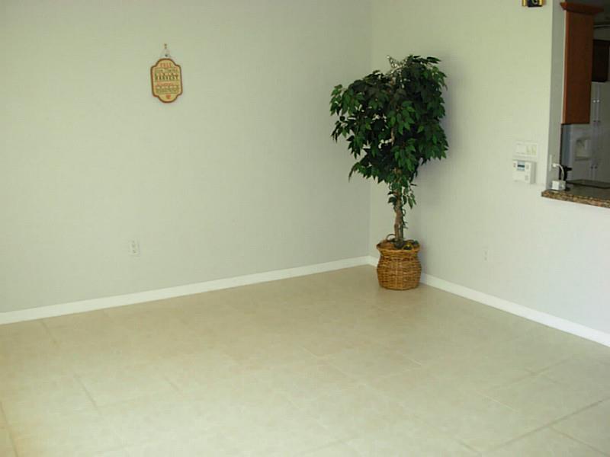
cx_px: 305
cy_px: 228
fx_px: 670
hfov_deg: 49.0
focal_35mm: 38
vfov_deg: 37.7
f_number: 2.9
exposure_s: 1/47.9
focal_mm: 6.3
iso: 168
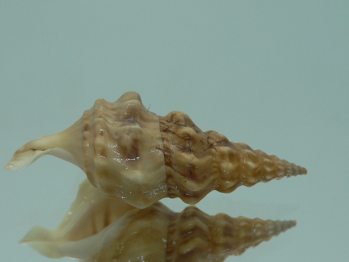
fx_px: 494
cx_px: 145
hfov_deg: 38.8
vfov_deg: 29.4
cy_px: 181
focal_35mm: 49
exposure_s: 1/60
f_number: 2.8
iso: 80
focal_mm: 4.6
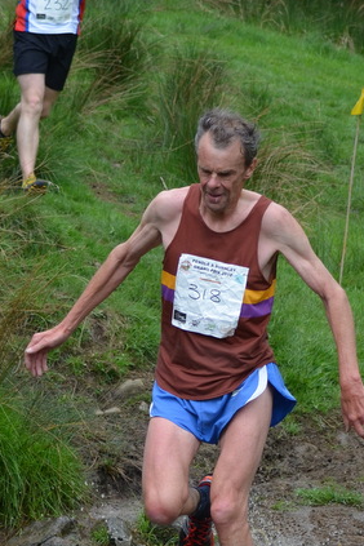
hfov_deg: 9.5
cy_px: 298
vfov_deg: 14.2
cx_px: 169
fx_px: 2184
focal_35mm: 144
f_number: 4.5
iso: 500
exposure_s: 1/1000
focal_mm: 58
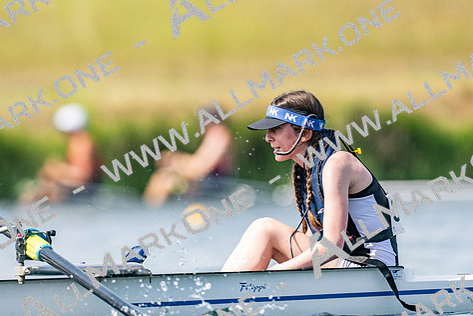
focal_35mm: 1101
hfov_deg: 1.9
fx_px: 14465
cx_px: 224
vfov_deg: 1.2
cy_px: 185
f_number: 5
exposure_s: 1/2500
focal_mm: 600
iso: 280
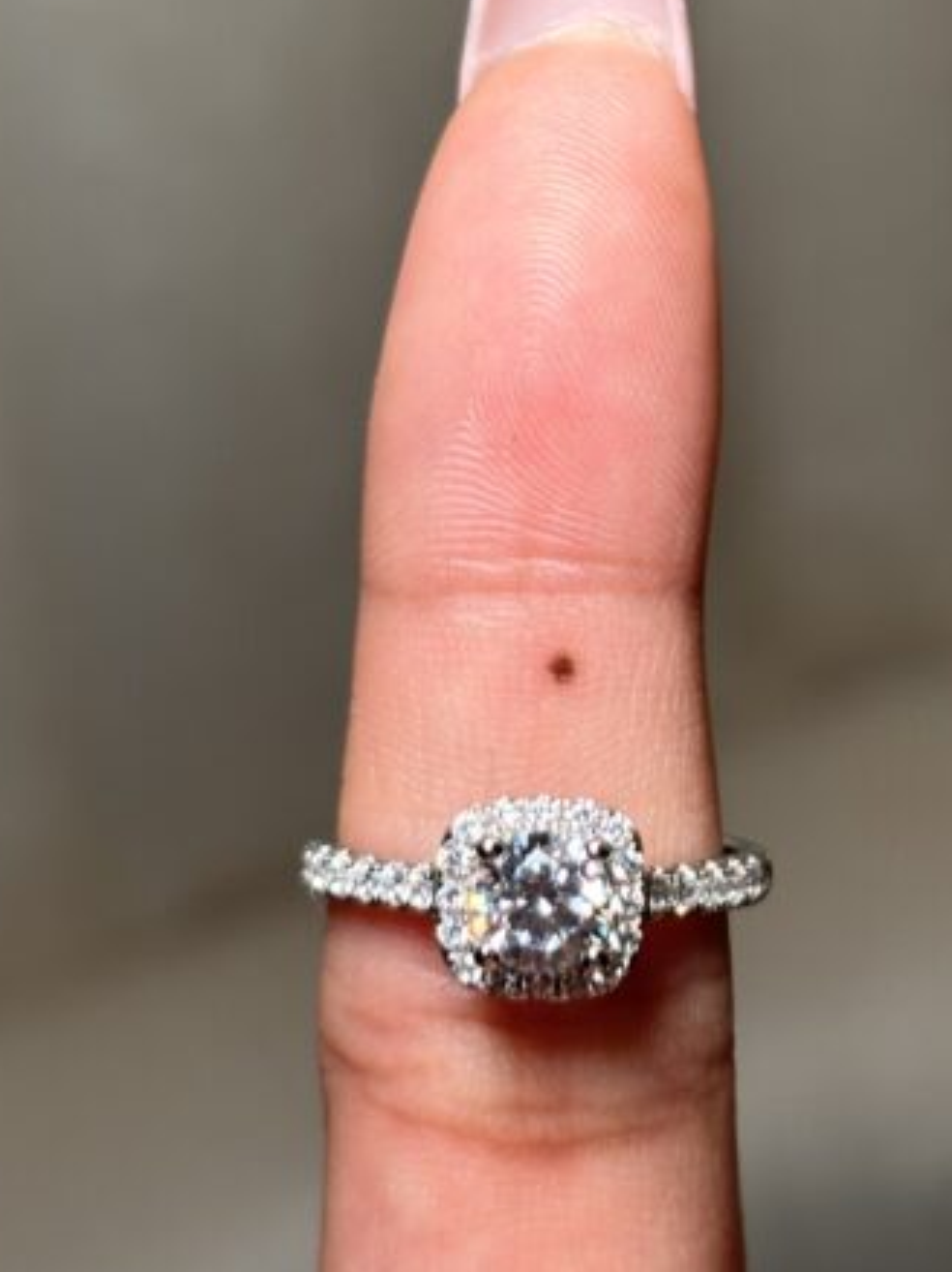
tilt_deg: -50.2
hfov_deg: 15.5
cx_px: 549
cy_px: 418
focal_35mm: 95
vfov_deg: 20.6
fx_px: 3487
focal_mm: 5.96
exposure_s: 1/88
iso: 50
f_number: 1.6
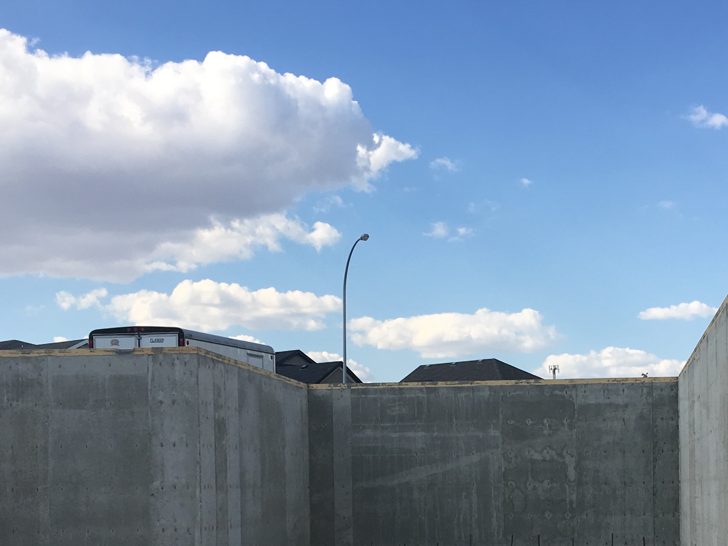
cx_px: 510
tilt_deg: +0.3
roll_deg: +1.9
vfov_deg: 22.6
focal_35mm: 63
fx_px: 1325
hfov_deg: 30.4
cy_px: 512
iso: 25
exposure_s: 1/1131
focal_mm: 4.15
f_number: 2.2
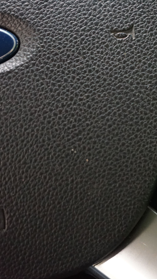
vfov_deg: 21.4
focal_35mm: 100
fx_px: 740
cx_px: 210
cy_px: 140
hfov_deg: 11.7
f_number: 5.6
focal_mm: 63
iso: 6400
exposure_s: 1/25
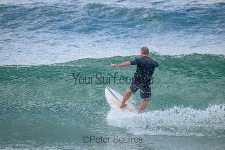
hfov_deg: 2.6
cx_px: 112
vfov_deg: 1.7
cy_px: 75
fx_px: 5001
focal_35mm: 800
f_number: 11
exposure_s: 1/1250
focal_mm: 800
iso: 4500
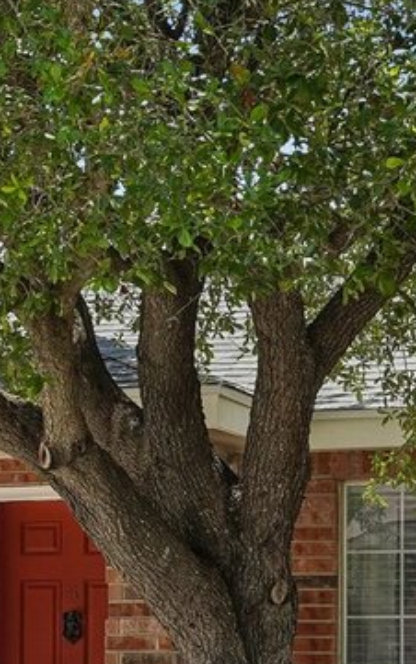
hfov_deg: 8.1
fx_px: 2899
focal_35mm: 160
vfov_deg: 13.0
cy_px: 561
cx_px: -50
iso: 100
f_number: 8
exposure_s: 1/100
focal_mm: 35
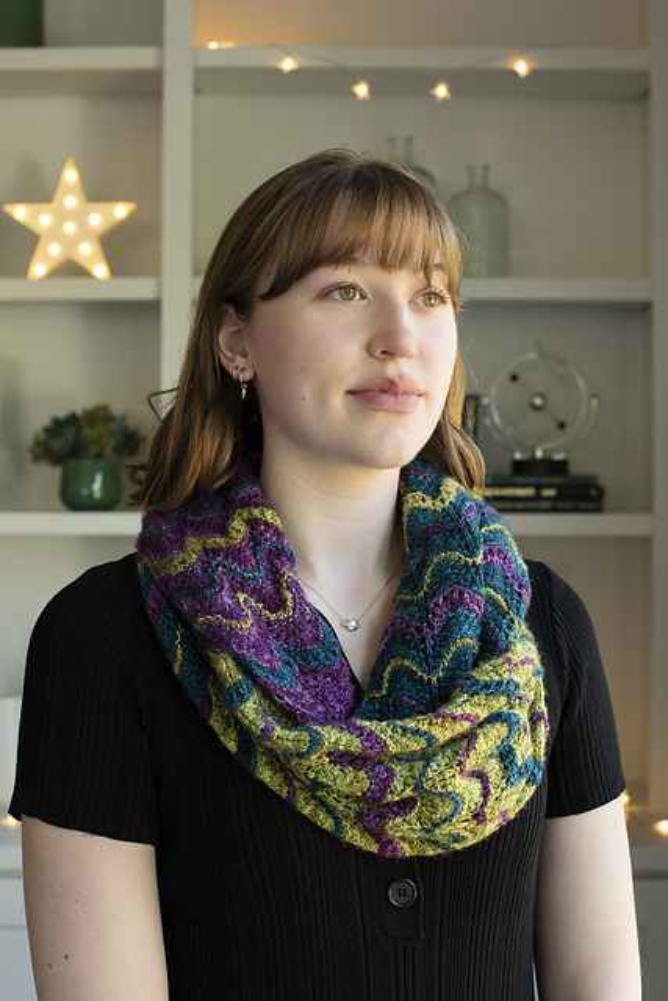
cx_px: 334
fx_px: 1391
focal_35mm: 50
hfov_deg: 27.0
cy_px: 500
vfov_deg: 39.6
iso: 800
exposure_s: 1/50
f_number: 6.3
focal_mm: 50
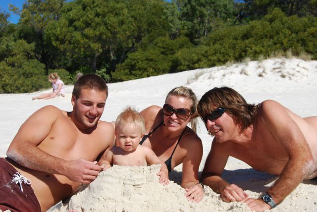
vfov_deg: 28.1
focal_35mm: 48
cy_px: 106
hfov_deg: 41.1
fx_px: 423
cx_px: 158
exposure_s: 1/320
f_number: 9
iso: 100
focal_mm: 32
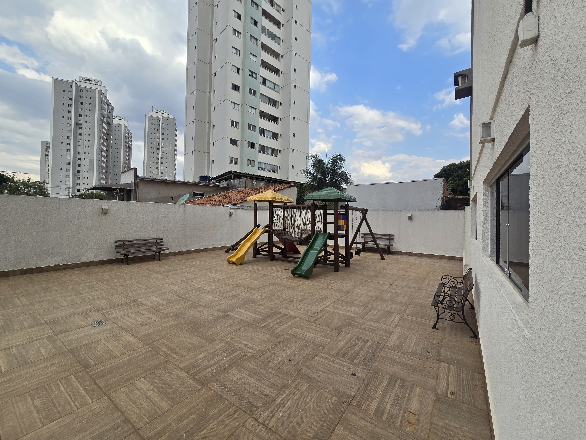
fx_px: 220
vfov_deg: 89.9
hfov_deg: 106.2
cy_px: 220
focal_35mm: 13
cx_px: 293
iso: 50
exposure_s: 1/1179
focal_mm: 2.2
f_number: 2.2
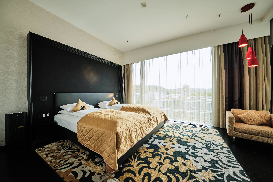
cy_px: 91
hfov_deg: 112.6
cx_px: 136
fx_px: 91
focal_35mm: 12
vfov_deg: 90.0
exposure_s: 1/25
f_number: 8
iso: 400
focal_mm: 8
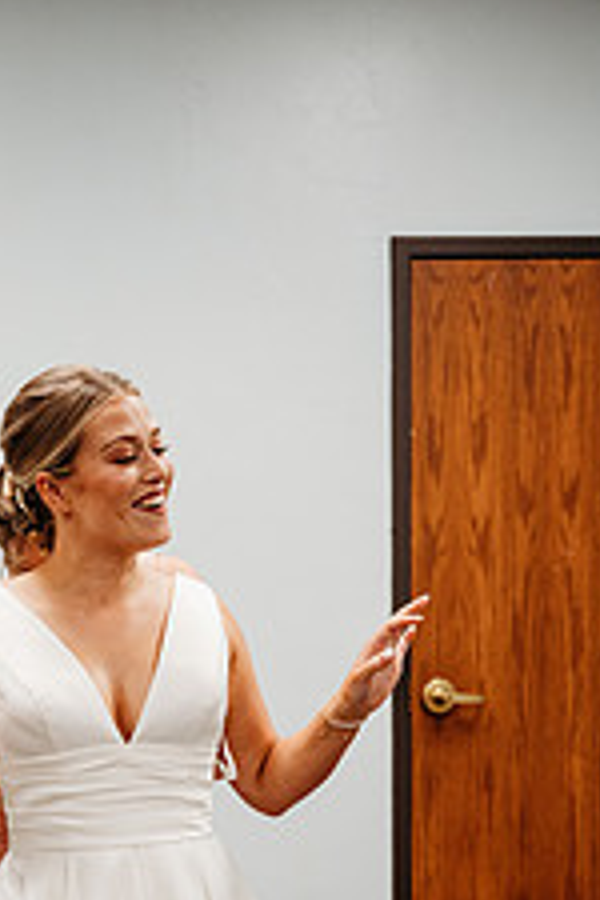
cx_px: 42
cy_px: 816
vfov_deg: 30.4
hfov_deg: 21.0
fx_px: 1575
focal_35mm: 63
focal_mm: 31.5
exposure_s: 1/320
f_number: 3.2
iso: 2000
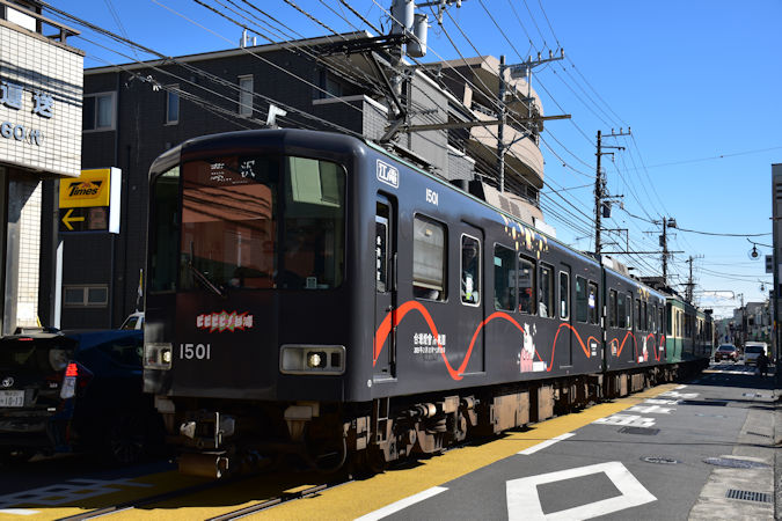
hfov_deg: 49.6
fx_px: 847
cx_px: 391
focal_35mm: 39
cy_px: 260
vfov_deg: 34.2
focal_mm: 26
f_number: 5.6
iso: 200
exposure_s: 1/800
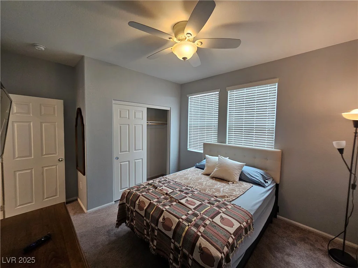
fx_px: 134
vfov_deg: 89.9
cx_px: 179
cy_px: 134
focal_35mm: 13
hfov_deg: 106.2
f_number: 2.2
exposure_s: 1/60
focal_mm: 2.2
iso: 160
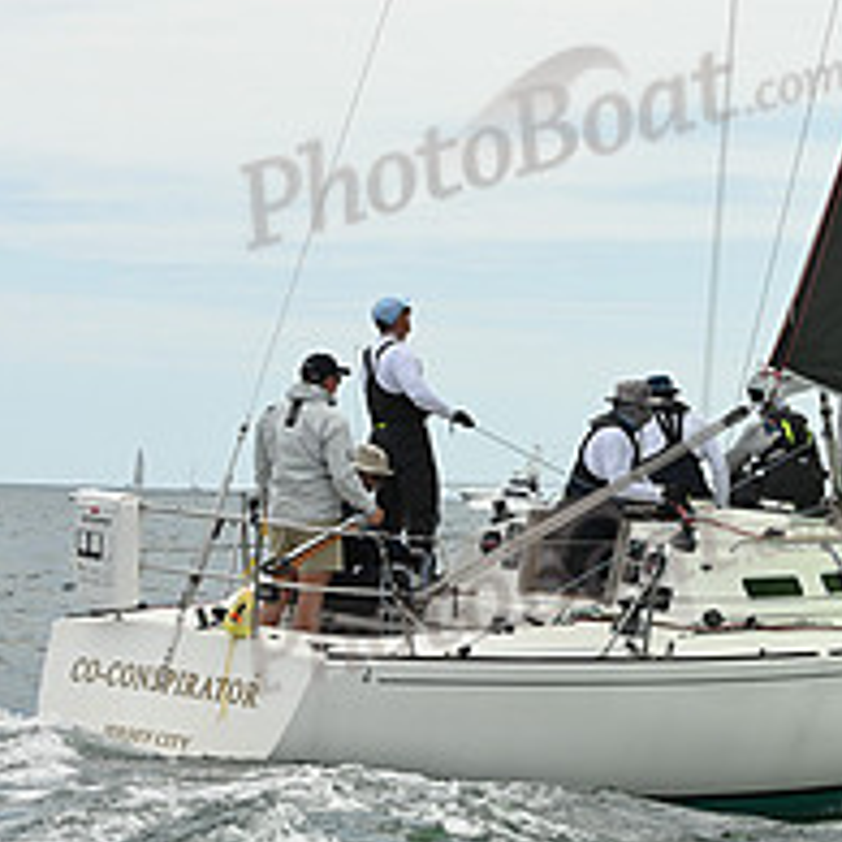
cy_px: 300
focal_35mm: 177
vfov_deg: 9.9
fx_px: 4871
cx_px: 1075
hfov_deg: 9.7
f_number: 9
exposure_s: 1/1000
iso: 320
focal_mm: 70
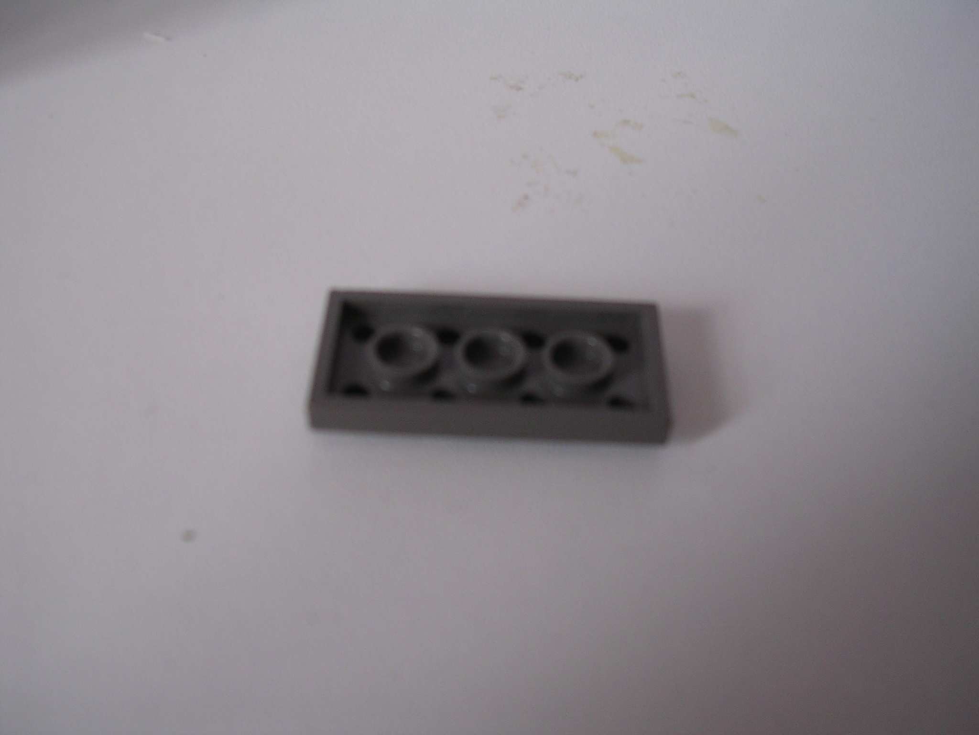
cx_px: 490
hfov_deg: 49.0
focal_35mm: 38
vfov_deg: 37.7
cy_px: 368
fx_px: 1075
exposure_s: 1/28.7
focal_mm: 5.8
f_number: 2.8
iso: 100
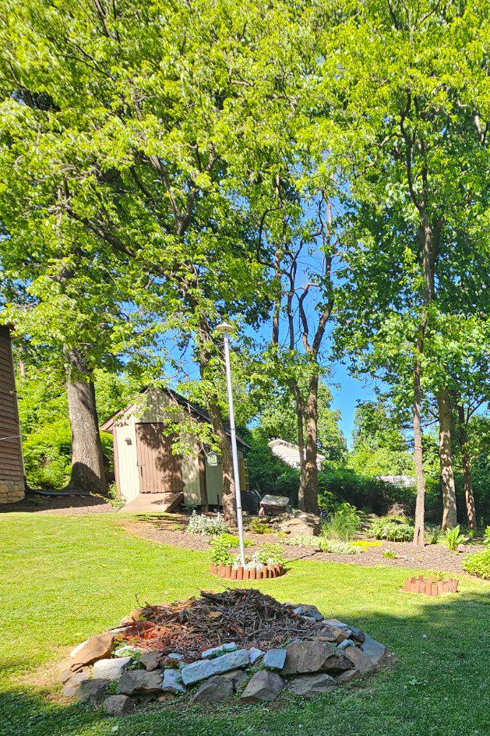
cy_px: 552
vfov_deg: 73.1
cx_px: 432
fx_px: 449
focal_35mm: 22
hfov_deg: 51.2
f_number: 2.2
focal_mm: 2.2
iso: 50
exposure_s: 1/321
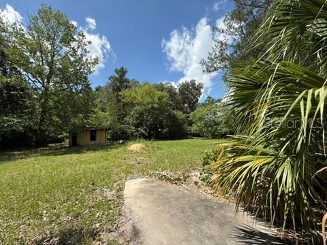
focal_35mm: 14
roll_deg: +1.0
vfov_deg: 85.7
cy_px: 122
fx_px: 132
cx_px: 164
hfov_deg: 102.1
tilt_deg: +3.7
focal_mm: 2.22
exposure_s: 1/1339
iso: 50
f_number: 2.2
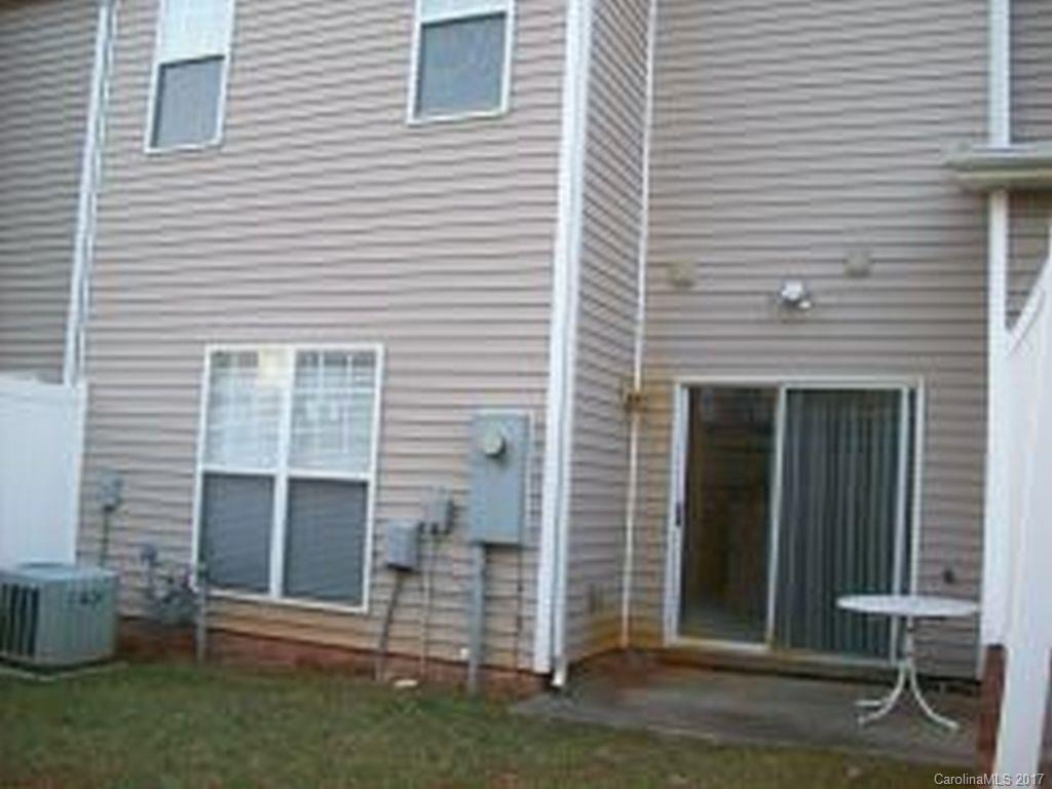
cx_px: 526
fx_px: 1094
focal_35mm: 36
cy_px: 394
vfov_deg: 39.7
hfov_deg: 51.4
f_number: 2.7
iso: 200
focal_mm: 6
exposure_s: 1/105
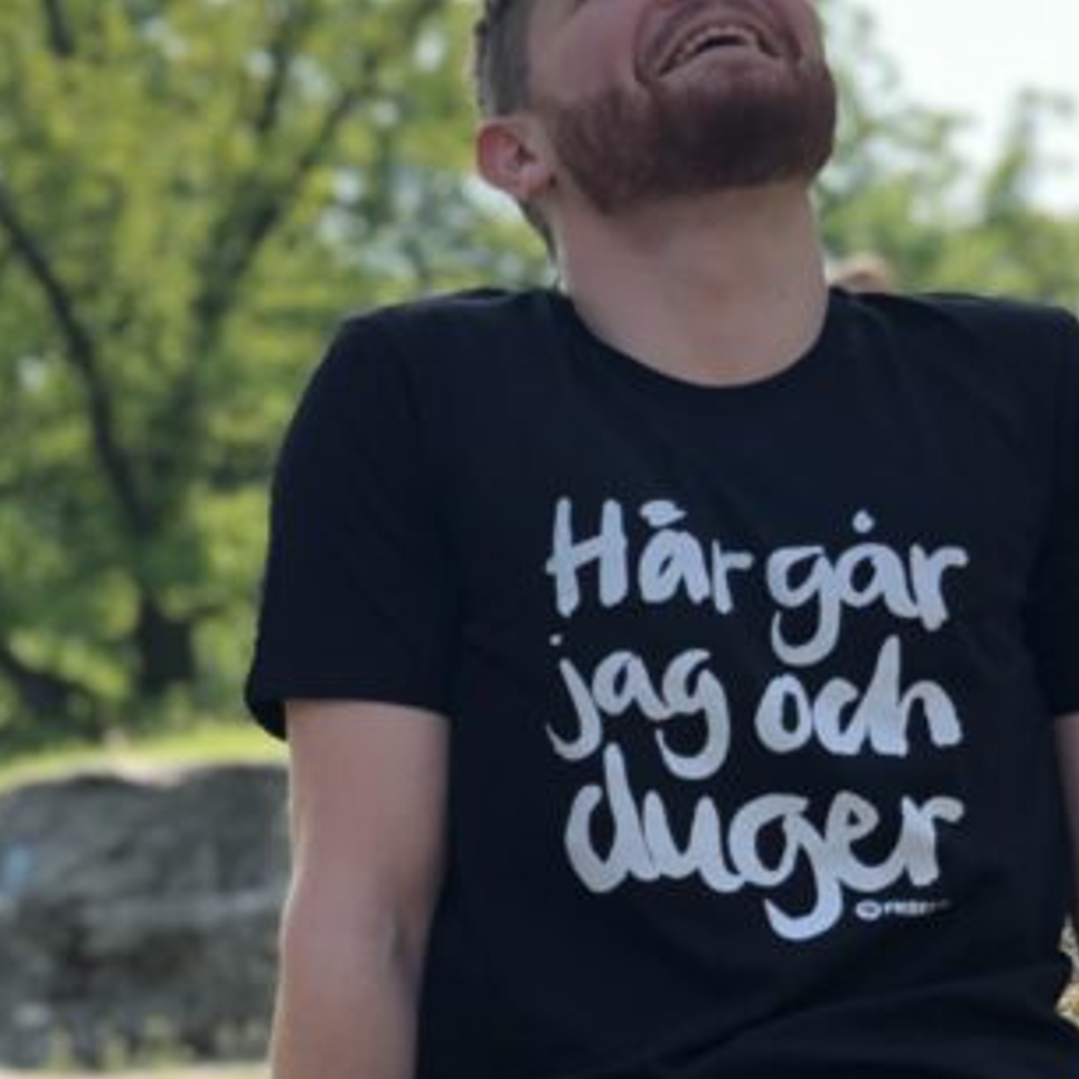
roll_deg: +1.5
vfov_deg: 14.5
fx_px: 4232
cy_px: 829
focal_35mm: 120
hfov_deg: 14.4
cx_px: 152
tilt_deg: +8.4
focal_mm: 6
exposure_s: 1/241
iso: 16
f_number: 2.4
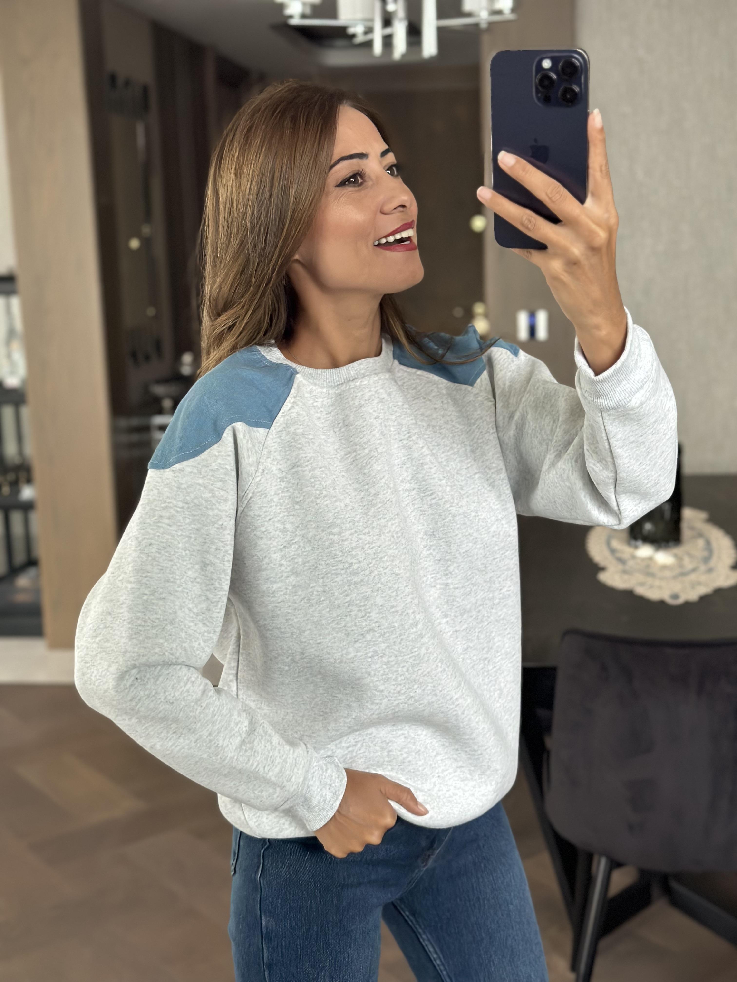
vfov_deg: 39.7
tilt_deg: -21.6
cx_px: 368
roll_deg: +4.3
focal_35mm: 48
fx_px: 1363
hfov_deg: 30.3
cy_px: 491
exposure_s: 1/51
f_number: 1.78
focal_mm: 6.86
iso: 400
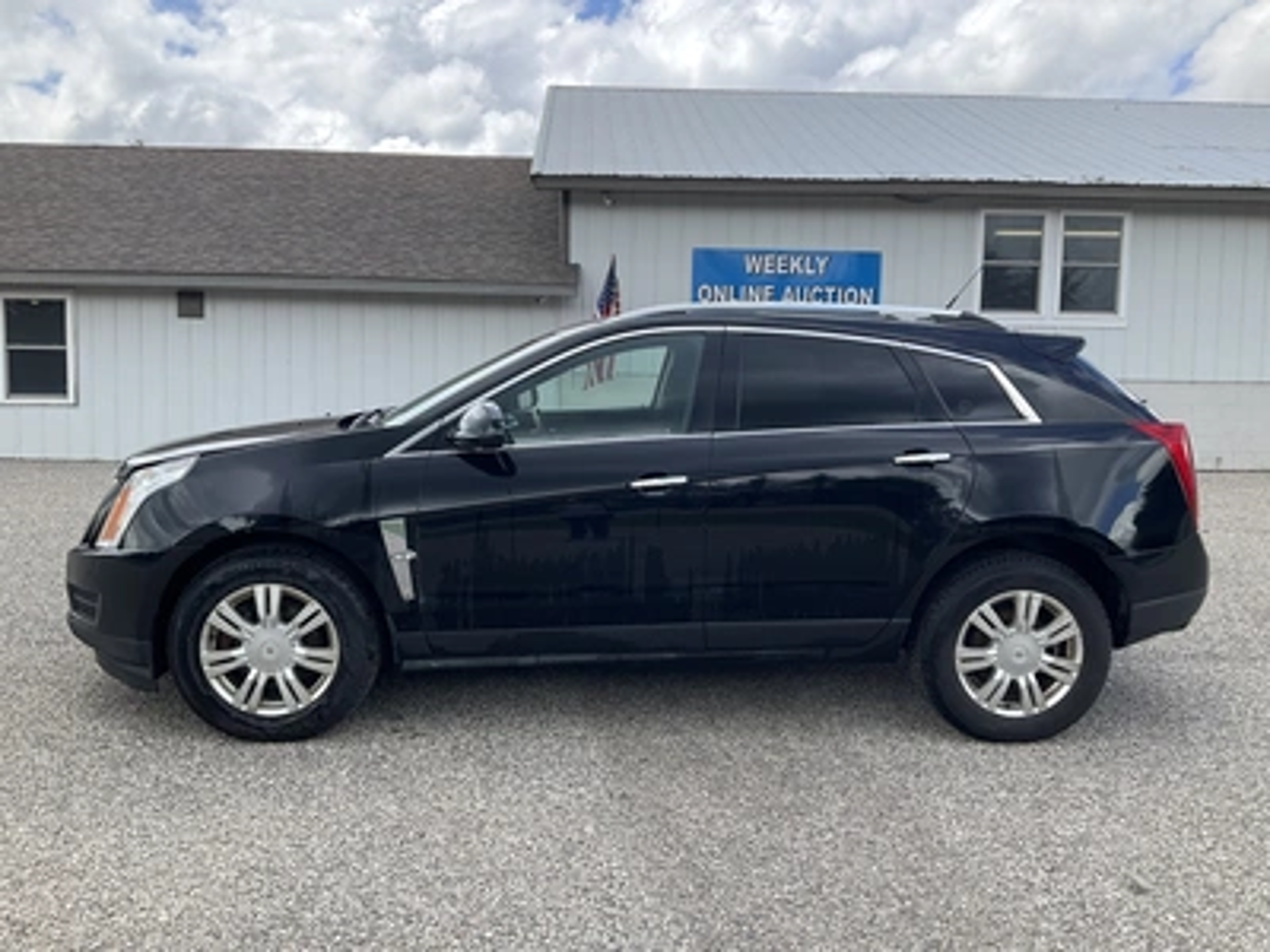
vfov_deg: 48.2
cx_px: 635
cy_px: 476
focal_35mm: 29
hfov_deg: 61.7
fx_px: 1064
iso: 25
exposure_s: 1/709
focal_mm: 3
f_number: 1.8
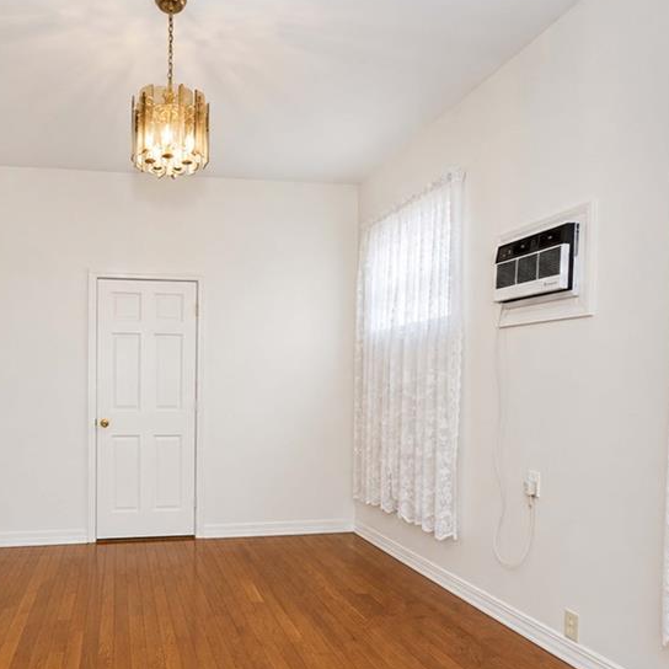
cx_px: 186
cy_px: 385
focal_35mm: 24
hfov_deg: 62.1
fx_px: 525
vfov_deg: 64.7
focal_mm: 10
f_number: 8
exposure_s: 1/60
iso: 1600
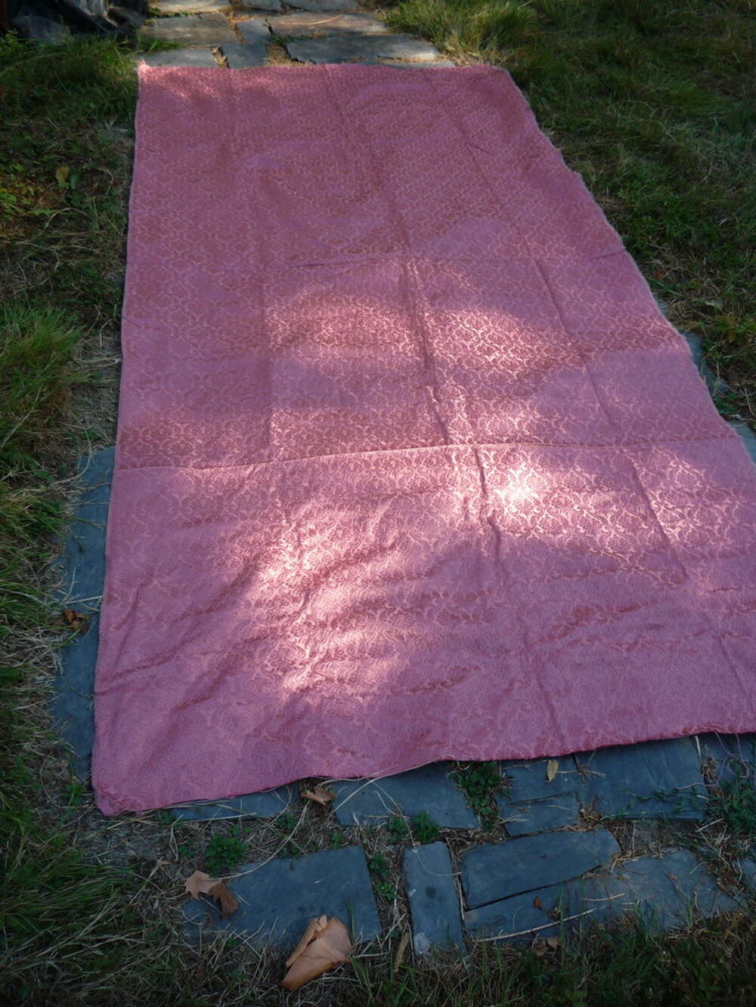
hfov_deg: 46.8
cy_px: 504
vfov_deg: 60.0
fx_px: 873
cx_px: 378
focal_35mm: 30
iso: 100
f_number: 4
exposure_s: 1/200
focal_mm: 5.2
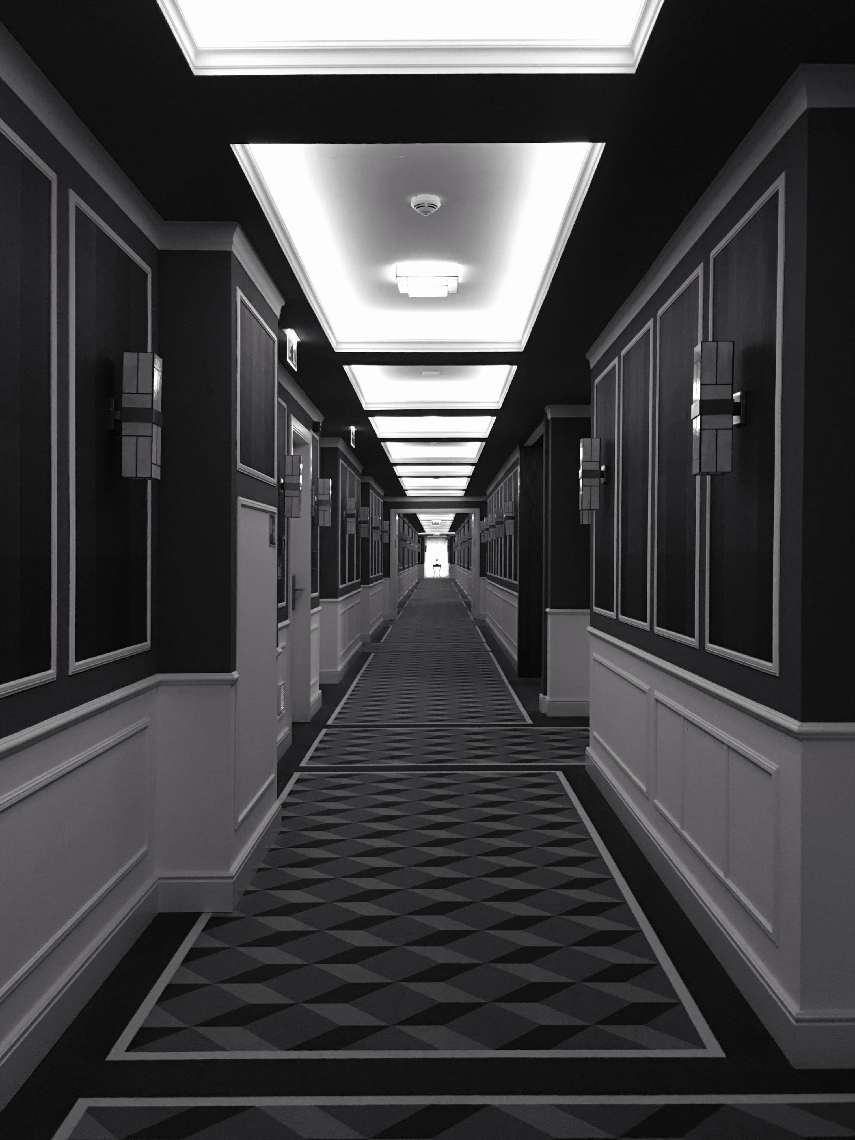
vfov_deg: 61.7
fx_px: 955
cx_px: 428
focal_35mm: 29
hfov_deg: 48.2
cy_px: 570
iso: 80
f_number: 2.2
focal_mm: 4.15
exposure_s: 1/10
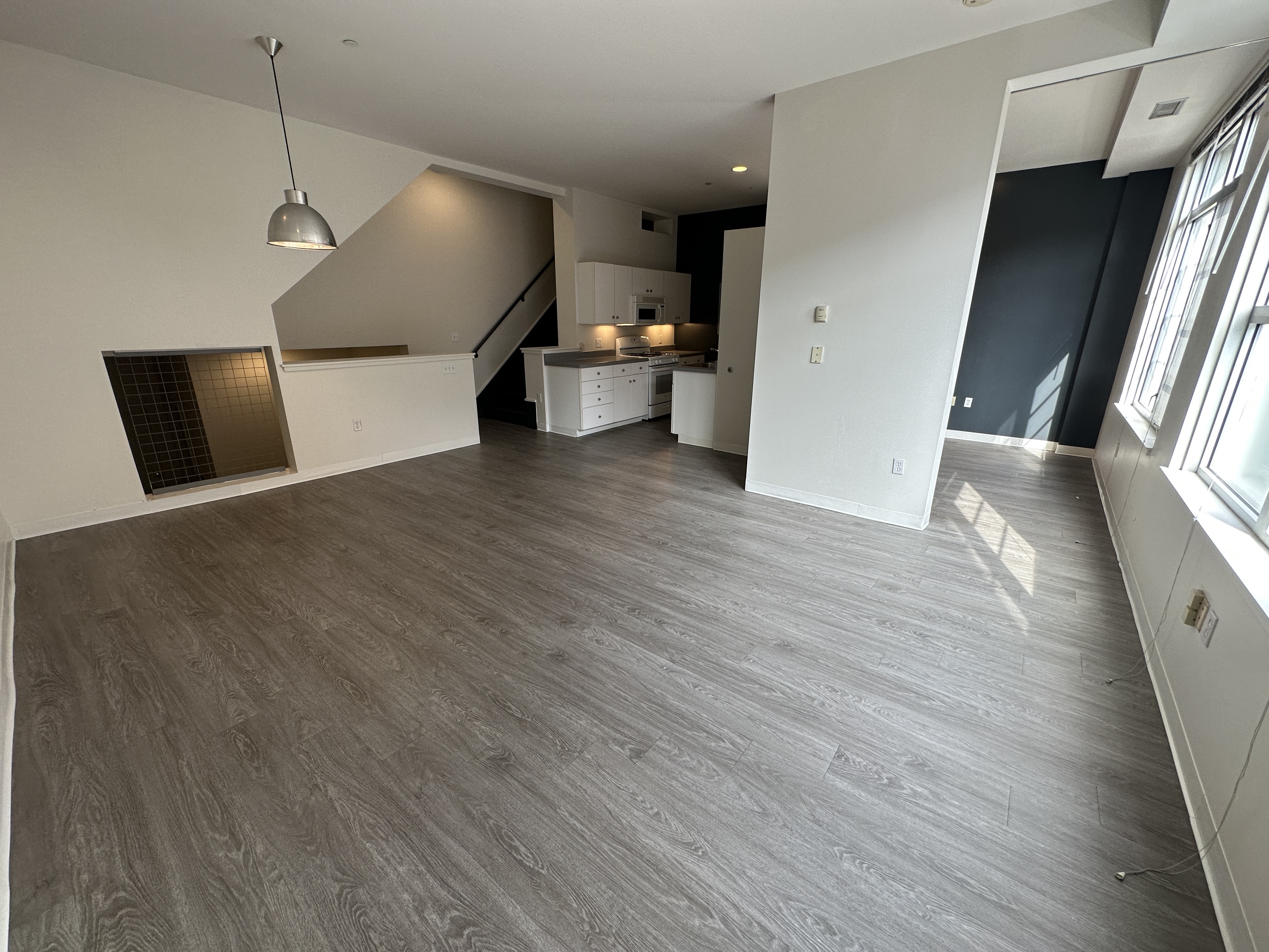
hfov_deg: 102.1
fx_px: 513
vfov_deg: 85.7
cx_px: 634
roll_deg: -0.8
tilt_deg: -17.5
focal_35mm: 14
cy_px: 476
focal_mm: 2.22
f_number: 2.2
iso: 80
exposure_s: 1/120
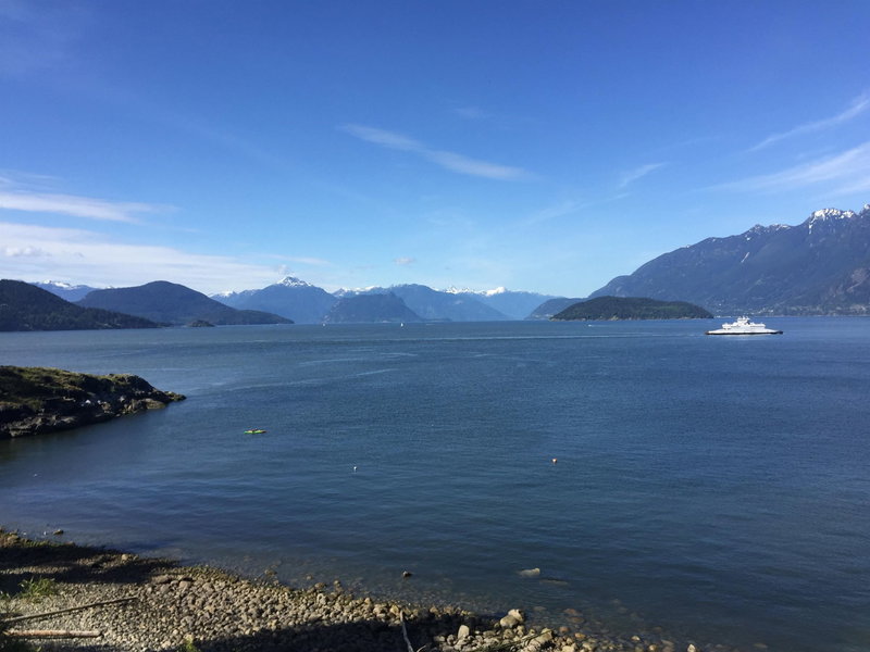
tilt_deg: -1.6
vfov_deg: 48.2
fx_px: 729
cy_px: 326
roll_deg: +0.4
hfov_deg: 61.7
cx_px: 435
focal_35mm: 29
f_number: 2.2
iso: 32
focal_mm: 4.15
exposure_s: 1/2083
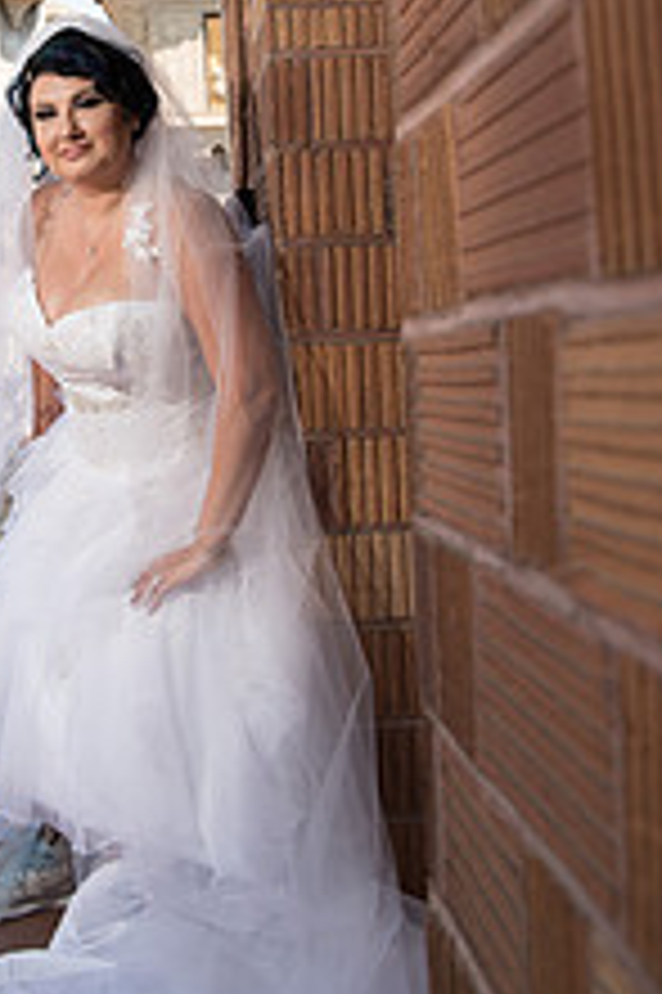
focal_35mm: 57
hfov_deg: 23.3
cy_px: 252
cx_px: 108
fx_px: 1575
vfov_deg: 34.4
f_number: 4.5
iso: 100
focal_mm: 28
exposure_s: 1/250
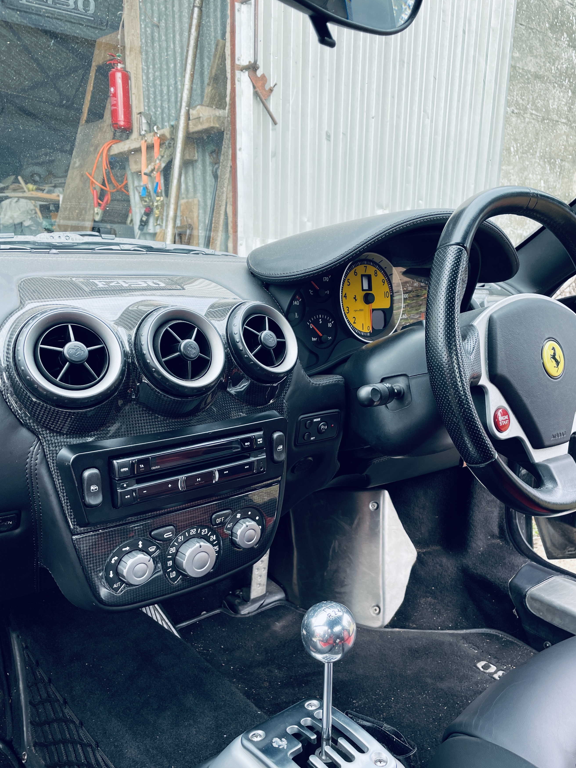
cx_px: 332
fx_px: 666
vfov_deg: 59.8
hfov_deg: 46.6
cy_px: 428
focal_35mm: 30
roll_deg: -2.3
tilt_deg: -14.2
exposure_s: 1/121
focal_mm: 4.2
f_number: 1.6
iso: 40
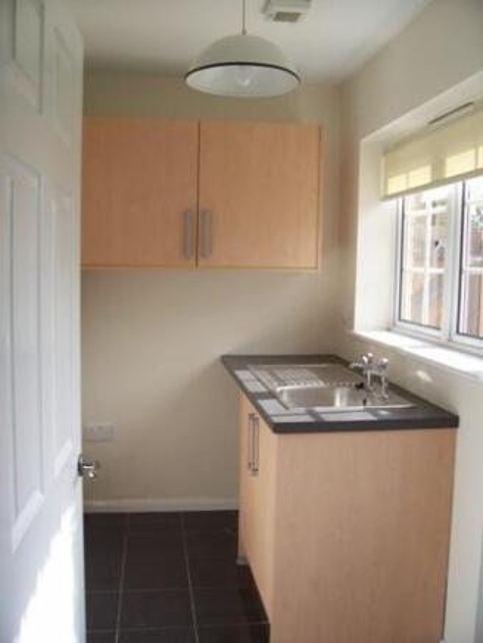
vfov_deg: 53.9
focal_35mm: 34
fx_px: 632
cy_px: 322
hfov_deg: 41.8
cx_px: 242
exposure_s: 1/319
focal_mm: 5.6
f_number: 2.7
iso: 80
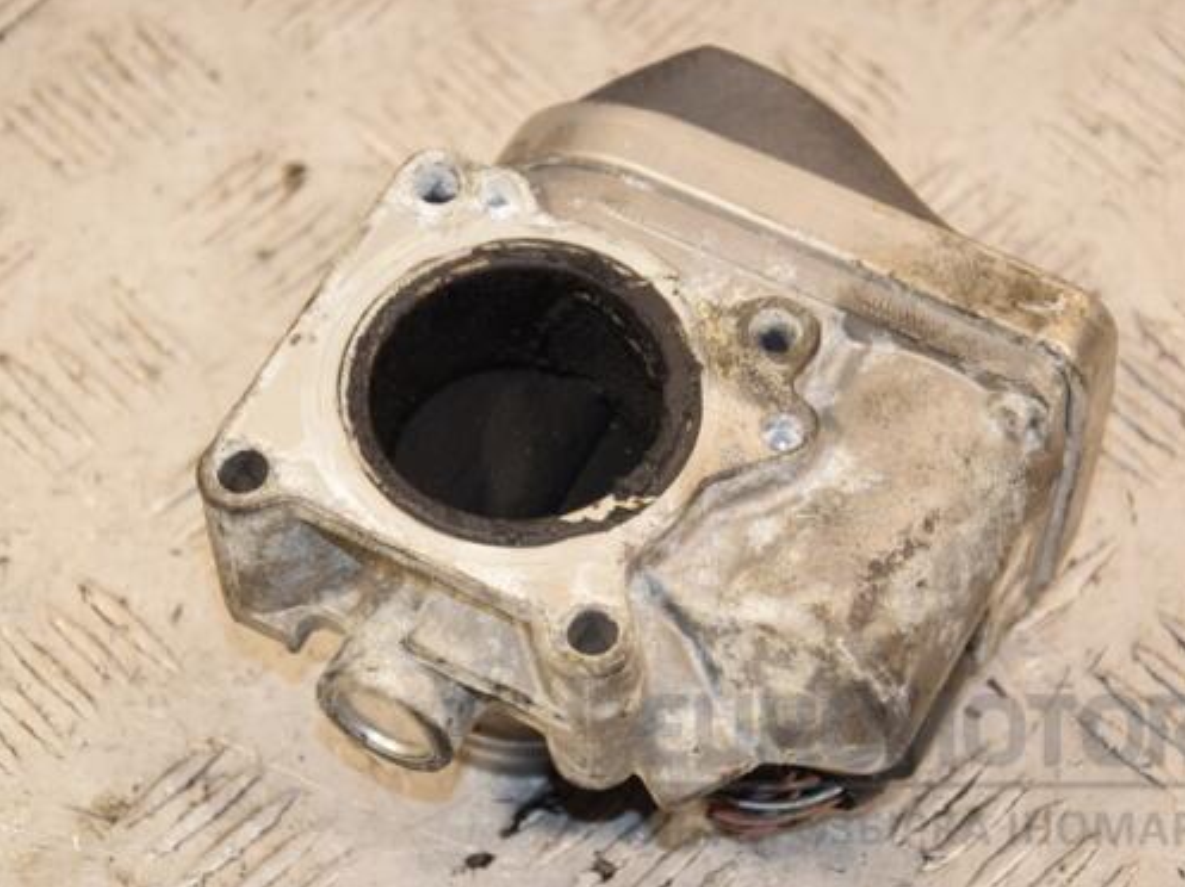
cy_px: 413
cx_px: 596
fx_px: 4173
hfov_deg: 16.2
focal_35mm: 122
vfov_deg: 12.1
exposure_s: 1/200
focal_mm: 70
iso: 800
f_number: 6.3
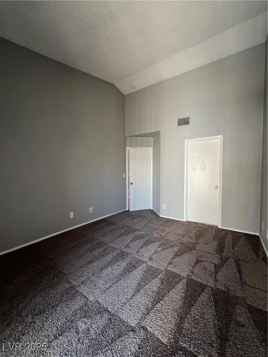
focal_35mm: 13
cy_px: 178
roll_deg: +0.2
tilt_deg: -1.6
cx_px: 134
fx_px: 134
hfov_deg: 89.9
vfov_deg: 106.2
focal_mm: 1.57
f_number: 1.8
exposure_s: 1/60
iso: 160
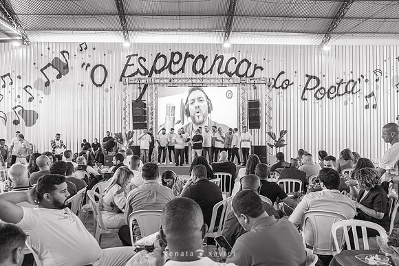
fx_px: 295
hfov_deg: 68.2
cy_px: 133
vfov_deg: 48.6
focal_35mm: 27
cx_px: 199
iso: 1000
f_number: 2.8
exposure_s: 1/250
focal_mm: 16
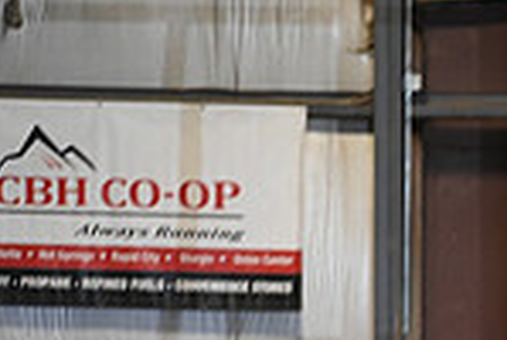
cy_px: 641
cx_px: 817
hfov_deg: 2.6
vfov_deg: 1.8
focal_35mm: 776
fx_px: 10950
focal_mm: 200
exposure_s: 1/250
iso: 3200
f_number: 2.8
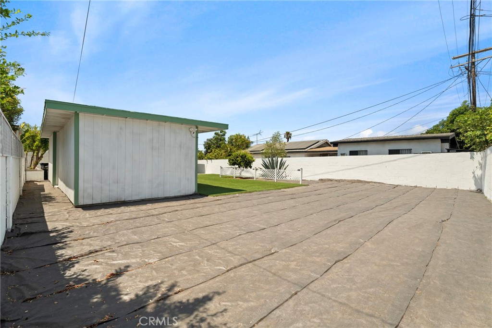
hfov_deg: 96.7
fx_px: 219
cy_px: 164
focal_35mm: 16
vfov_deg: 73.8
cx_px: 246
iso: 400
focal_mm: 16
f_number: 8
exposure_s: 1/125
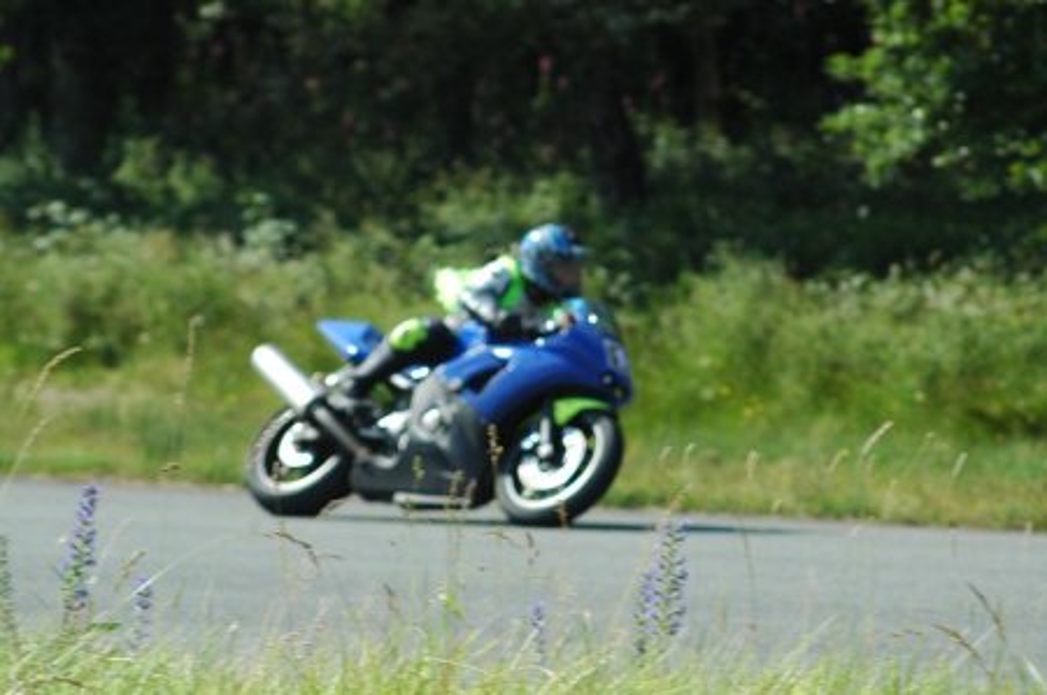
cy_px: 348
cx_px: 524
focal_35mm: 315
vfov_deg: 4.4
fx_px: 9151
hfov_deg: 6.5
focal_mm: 210
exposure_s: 1/800
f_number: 7.1
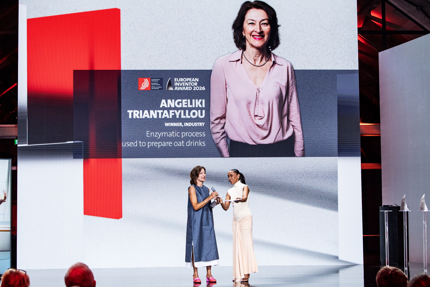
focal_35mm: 70
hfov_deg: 28.8
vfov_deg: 19.5
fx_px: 836
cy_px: 144
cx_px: 215
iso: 4000
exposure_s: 1/250
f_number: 5.6
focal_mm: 70
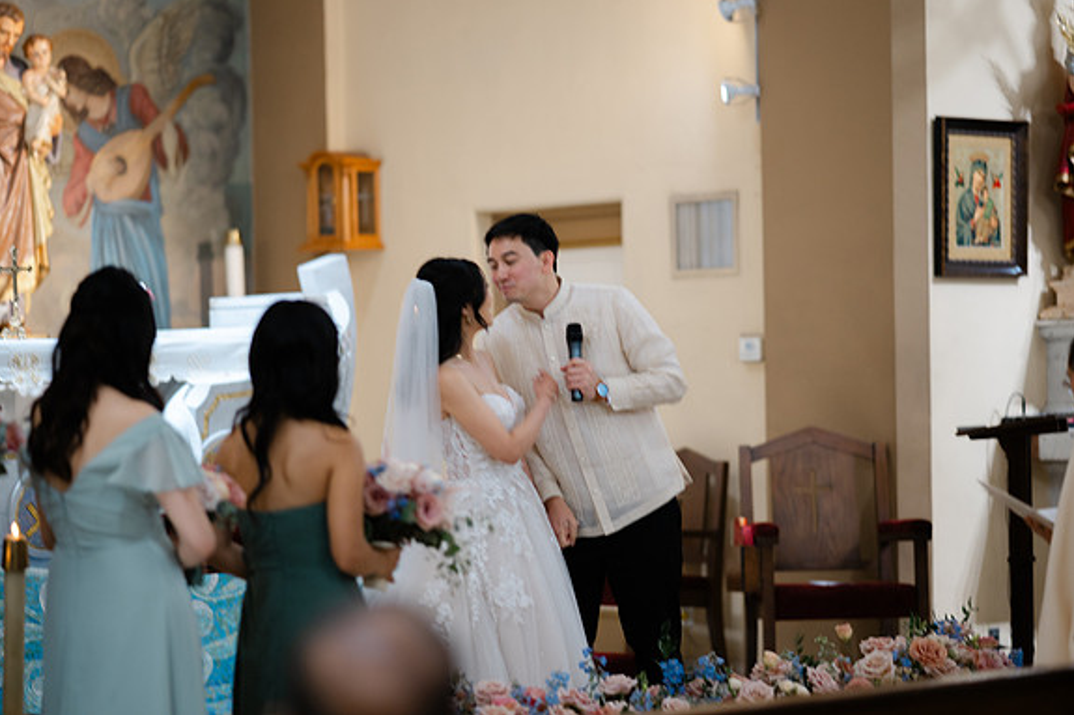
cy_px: 355
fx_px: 3281
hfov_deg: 18.6
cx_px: 523
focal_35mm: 110
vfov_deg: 12.4
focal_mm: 105
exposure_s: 1/100
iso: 400
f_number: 1.4
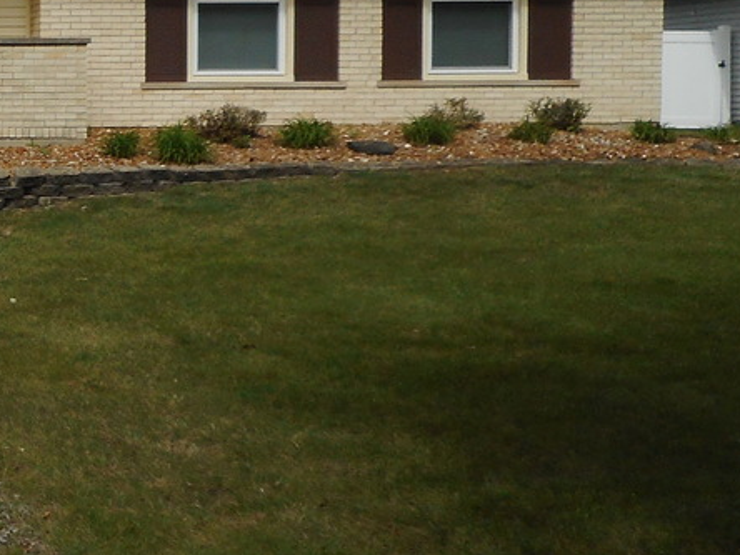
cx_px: -332
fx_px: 1732
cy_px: 208
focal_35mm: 81
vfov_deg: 18.2
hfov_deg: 20.9
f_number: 10.5
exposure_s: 1/200
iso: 80
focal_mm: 4.5
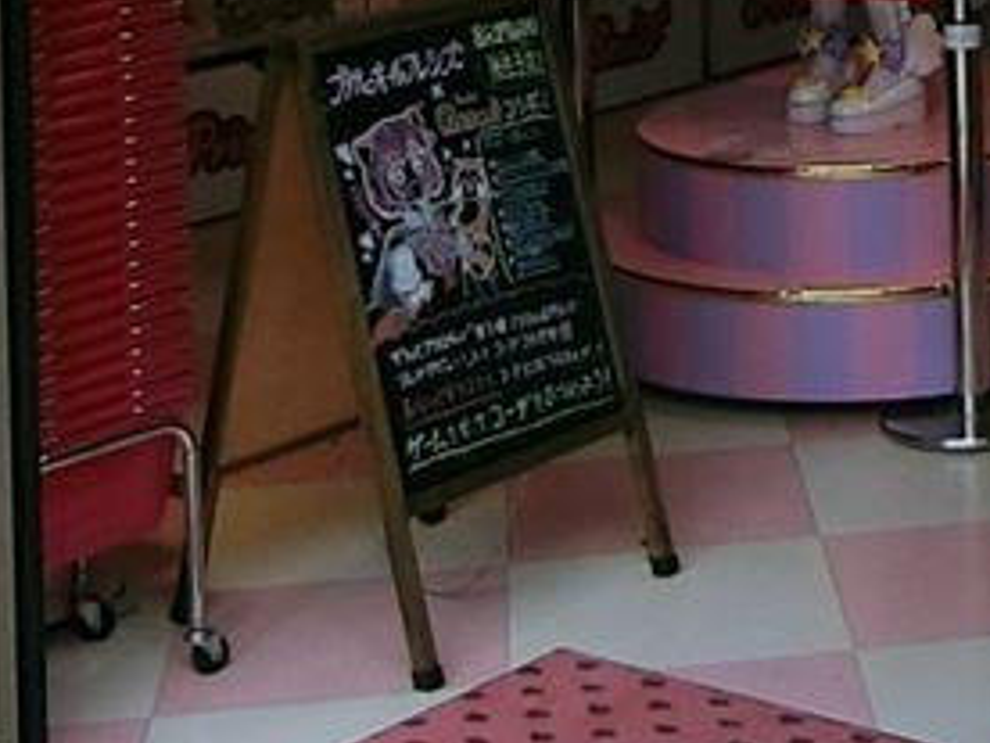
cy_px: -574
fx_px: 3146
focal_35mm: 110
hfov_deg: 17.1
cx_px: 1187
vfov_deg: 12.4
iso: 80
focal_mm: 4.06
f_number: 6.9
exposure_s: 1/160
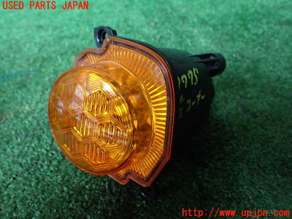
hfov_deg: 60.0
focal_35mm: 30
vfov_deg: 46.8
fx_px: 253
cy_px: 110
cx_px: 146
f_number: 2.3
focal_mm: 5.4
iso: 800
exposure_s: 1/125
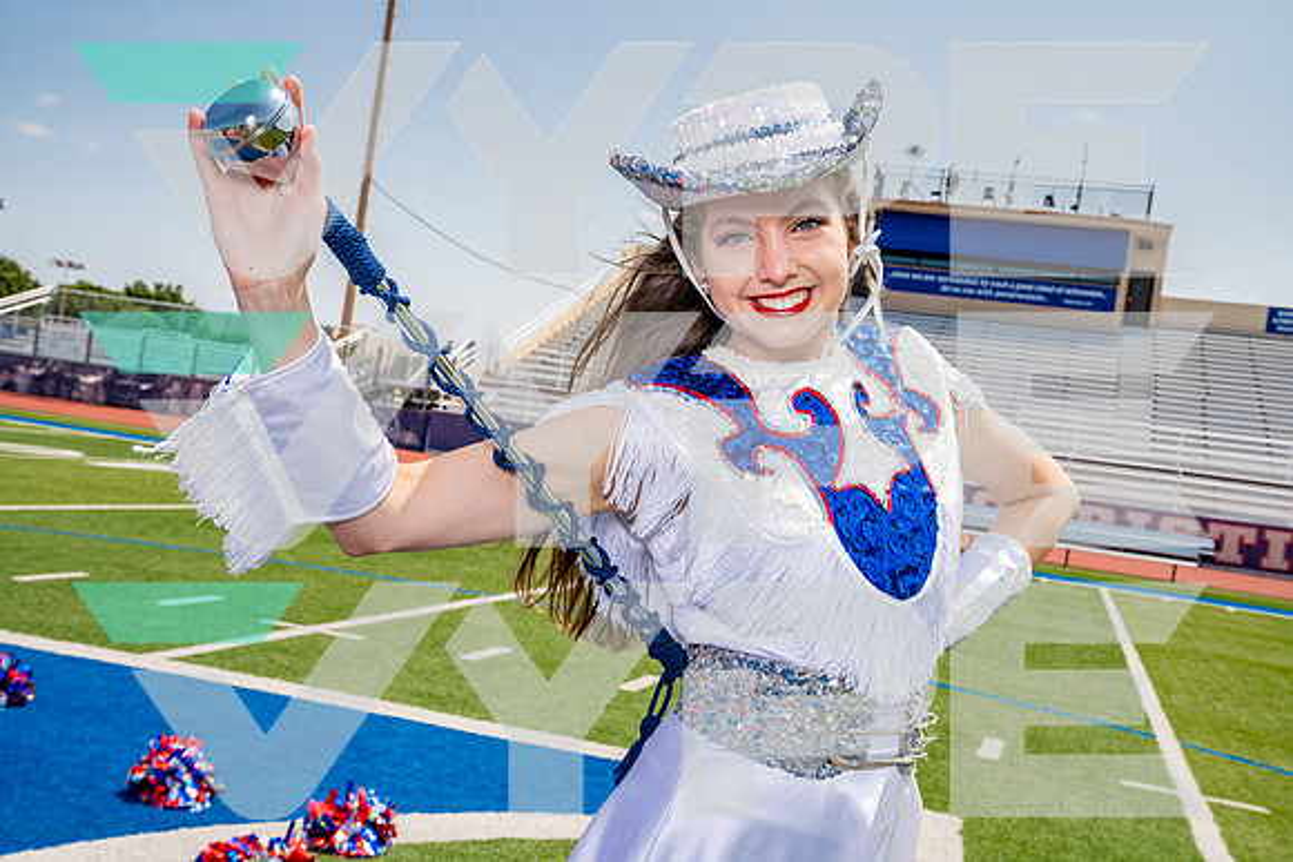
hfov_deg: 45.4
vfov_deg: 31.2
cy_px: 431
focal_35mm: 43
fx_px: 1545
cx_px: 646
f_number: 11
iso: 200
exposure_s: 1/250
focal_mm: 43
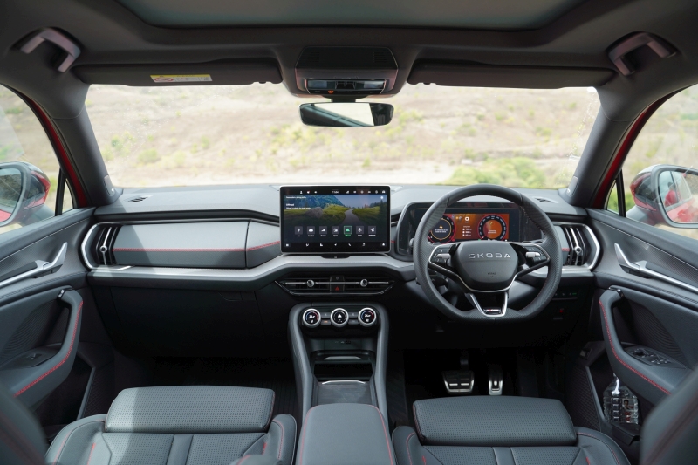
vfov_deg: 40.0
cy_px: 232
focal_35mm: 33
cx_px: 349
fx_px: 640
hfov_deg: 57.2
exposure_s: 1/100
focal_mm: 33
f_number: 4
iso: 160
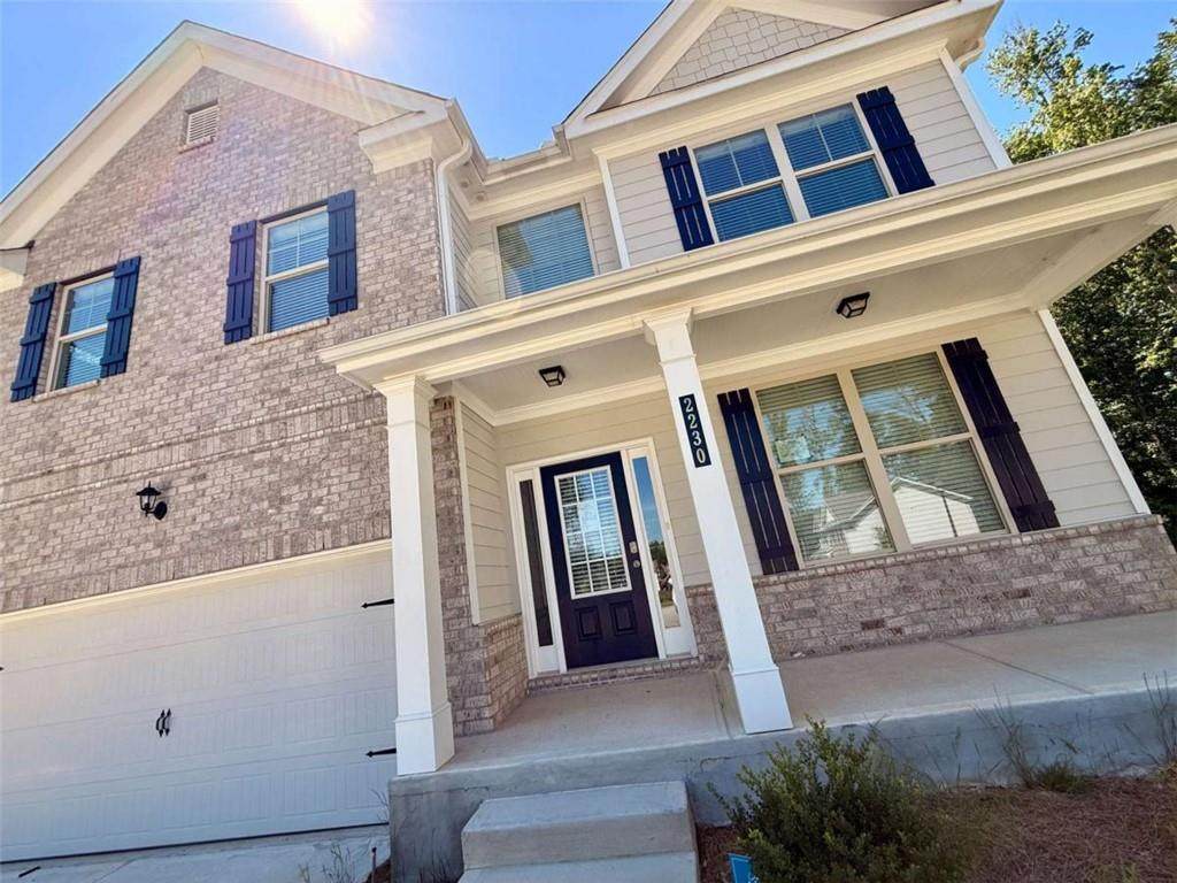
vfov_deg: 85.7
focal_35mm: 14
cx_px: 588
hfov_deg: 102.1
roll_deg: +9.5
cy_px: 442
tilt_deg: +16.3
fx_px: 476
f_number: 2.2
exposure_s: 1/751
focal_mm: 2.22
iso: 50
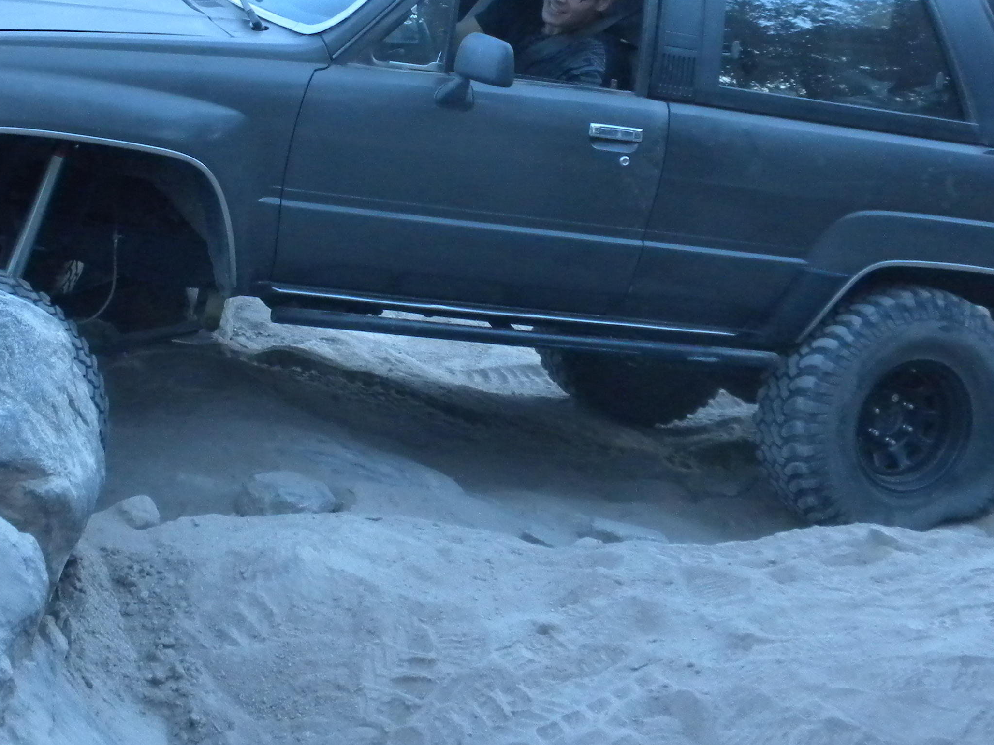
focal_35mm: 72
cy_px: 131
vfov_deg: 20.2
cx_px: 303
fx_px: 2067
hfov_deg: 26.8
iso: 400
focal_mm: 6.6
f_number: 3.5
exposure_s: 1/190
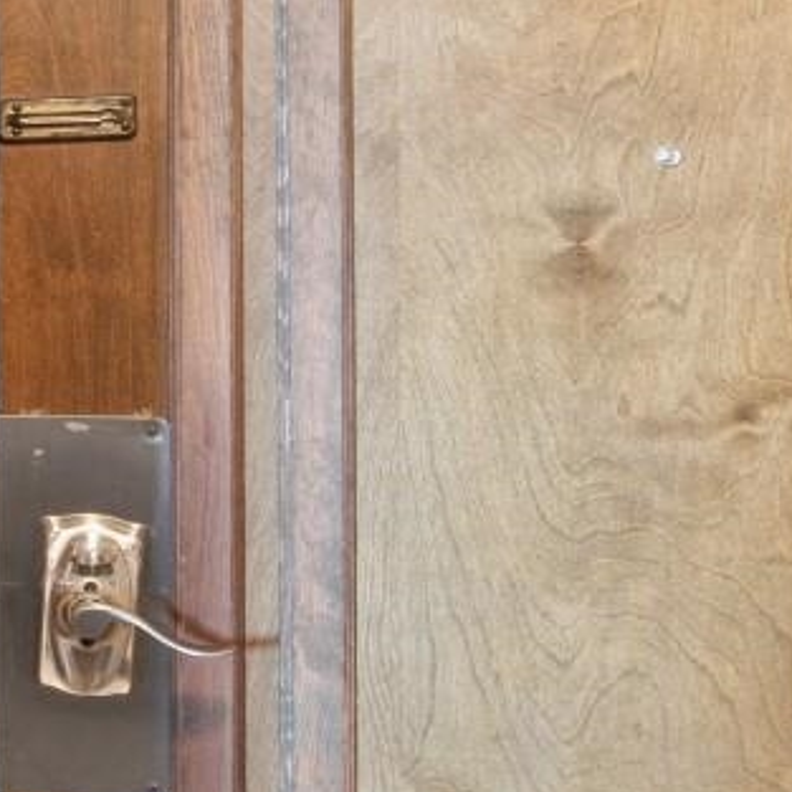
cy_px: 288
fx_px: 1708
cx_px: -653
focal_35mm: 66
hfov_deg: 19.3
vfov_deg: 26.0
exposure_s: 1
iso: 100
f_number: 4.5
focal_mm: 10
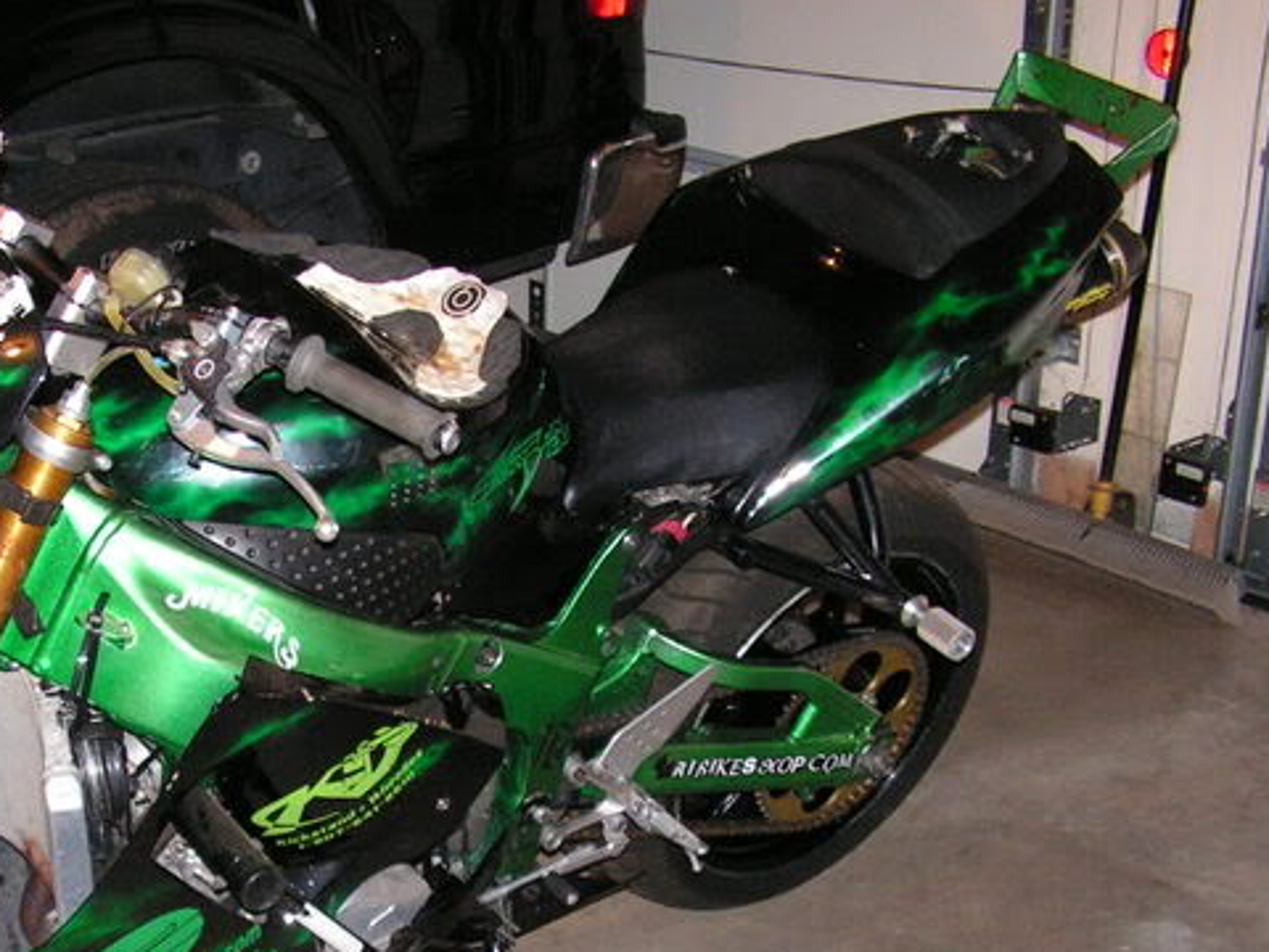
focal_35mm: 60
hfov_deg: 31.8
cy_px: 767
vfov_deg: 24.0
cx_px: 367
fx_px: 2200
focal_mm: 6
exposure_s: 1/40
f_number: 3.2
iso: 200
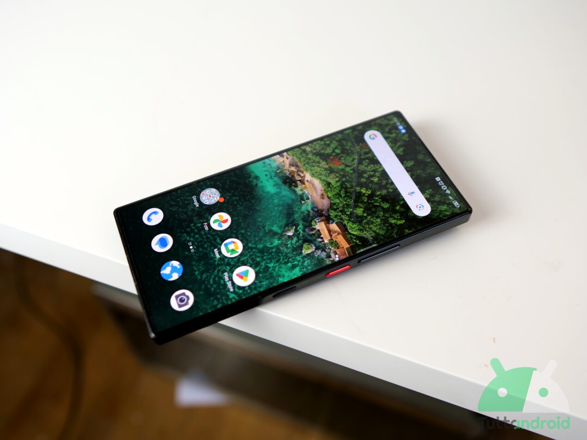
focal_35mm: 32
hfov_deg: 56.8
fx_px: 543
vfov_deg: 44.2
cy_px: 220
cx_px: 294
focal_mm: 16
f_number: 1.8
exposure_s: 1/100
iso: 200
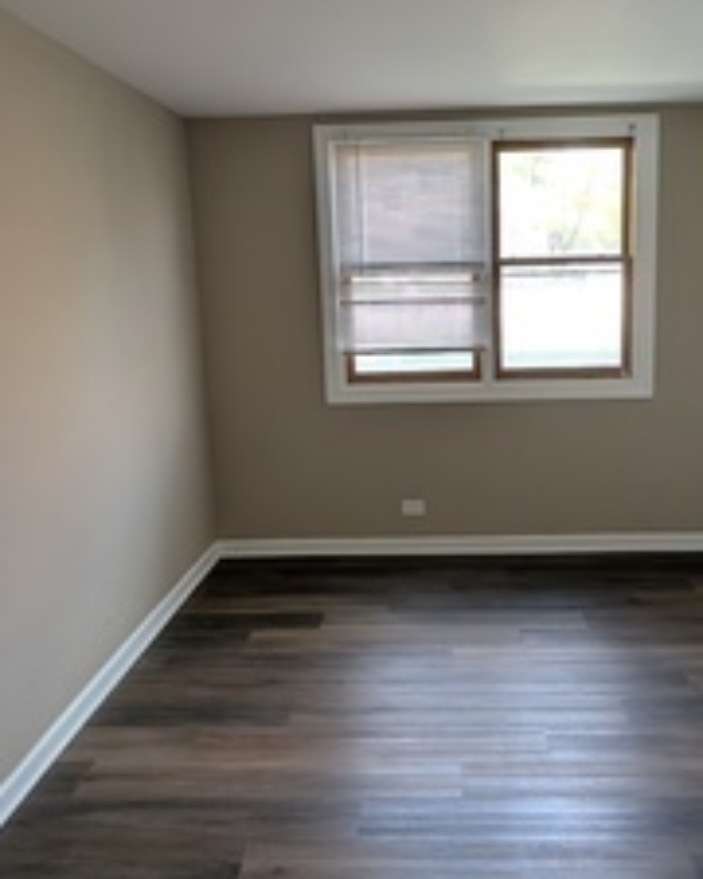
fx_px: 650
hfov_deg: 56.4
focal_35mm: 25
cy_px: 379
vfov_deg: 67.8
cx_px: 420
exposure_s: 1/120
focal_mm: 2.02
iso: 93
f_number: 1.7
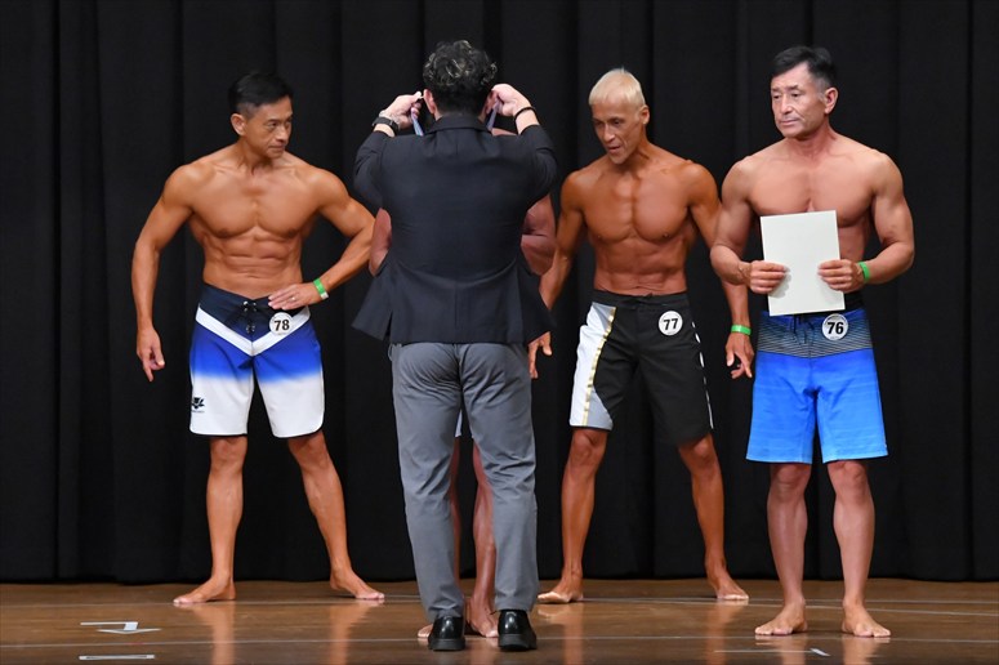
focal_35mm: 255
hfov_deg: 8.1
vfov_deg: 5.4
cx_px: 500
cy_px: 332
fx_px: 7073
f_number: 5.6
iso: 8000
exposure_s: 1/400
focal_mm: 170
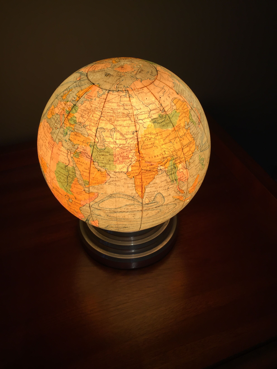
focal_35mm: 29
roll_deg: +0.9
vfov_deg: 61.7
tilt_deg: -43.4
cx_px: 138
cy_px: 184
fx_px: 309
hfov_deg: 48.2
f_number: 2.2
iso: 40
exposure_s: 1/100
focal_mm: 4.15
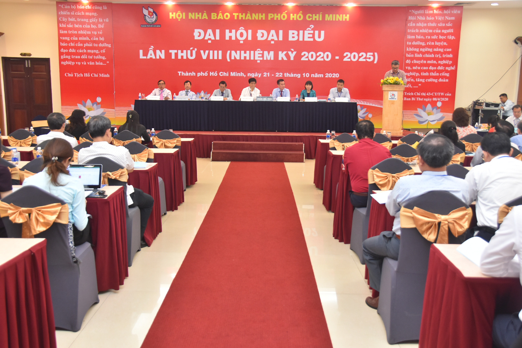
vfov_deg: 36.9
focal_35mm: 36
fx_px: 522
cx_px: 261
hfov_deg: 53.1
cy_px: 174
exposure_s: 1/60
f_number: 3.8
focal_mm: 24
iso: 1000
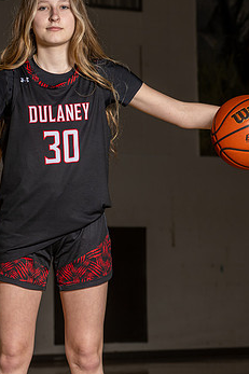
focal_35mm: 189
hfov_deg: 7.2
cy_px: 136
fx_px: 1963
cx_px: 6
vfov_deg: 10.9
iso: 80
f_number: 4.5
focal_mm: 70
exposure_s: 1/200
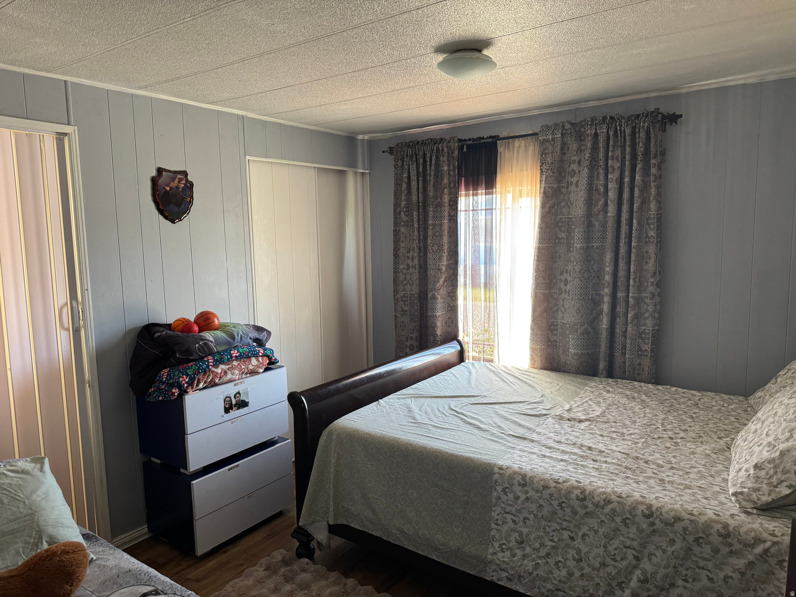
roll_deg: +0.9
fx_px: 552
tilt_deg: -7.3
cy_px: 298
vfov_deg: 56.8
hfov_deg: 71.6
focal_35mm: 24
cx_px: 398
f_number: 1.78
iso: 320
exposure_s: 1/60
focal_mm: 6.76
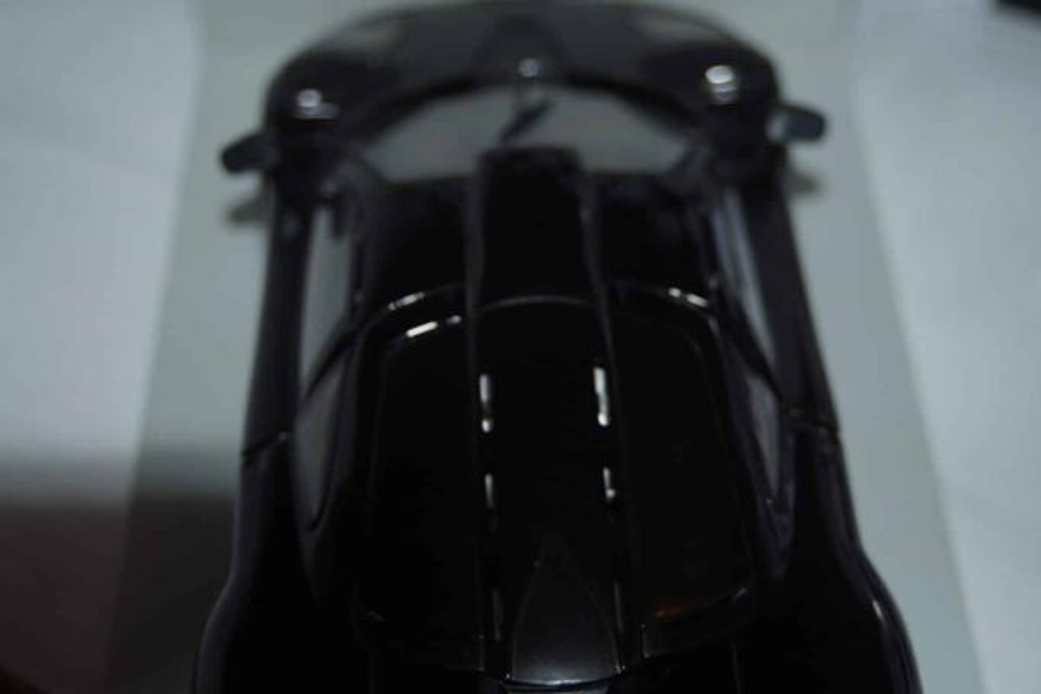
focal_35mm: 68
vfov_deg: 20.2
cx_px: 520
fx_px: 1952
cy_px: 347
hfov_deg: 29.9
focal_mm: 45
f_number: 4.5
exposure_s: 1/60
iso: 125
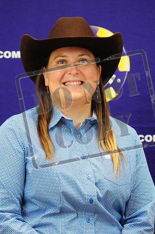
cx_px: 78
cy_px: 117
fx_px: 680
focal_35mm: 105
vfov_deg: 19.5
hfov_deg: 13.0
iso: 1250
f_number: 4
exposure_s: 1/125
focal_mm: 70
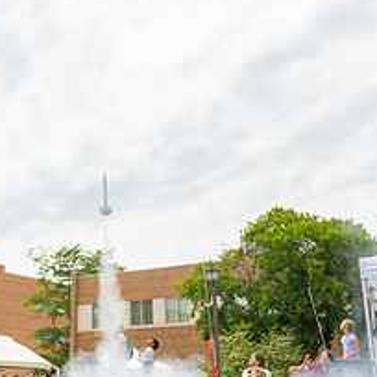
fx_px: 715
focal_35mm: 58
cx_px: 98
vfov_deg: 29.1
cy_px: 94
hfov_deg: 29.1
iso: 160
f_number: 4
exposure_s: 1/2500
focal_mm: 24
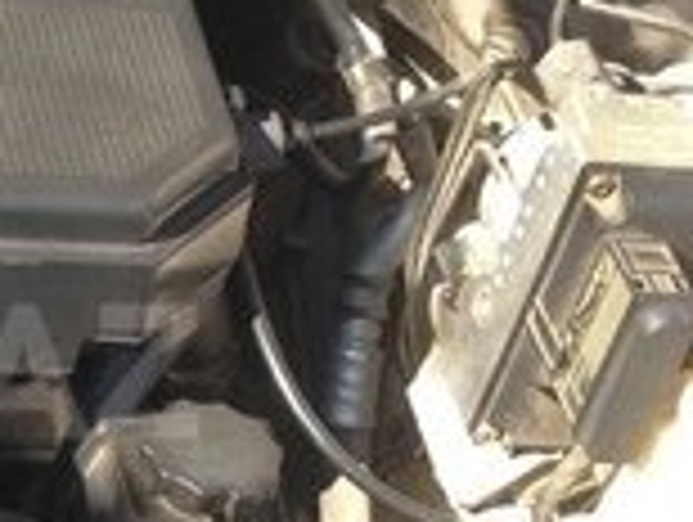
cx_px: -261
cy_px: 371
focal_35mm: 141
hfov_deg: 13.4
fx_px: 2827
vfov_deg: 10.5
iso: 50
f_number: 2.4
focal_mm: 4.12
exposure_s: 1/271
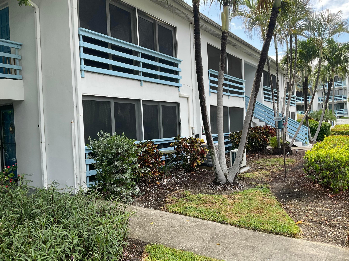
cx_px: 174
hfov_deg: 61.7
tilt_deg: -1.3
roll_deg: +2.3
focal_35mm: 29
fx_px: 292
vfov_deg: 48.2
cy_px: 130
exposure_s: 1/277
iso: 16
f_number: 1.8
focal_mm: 3
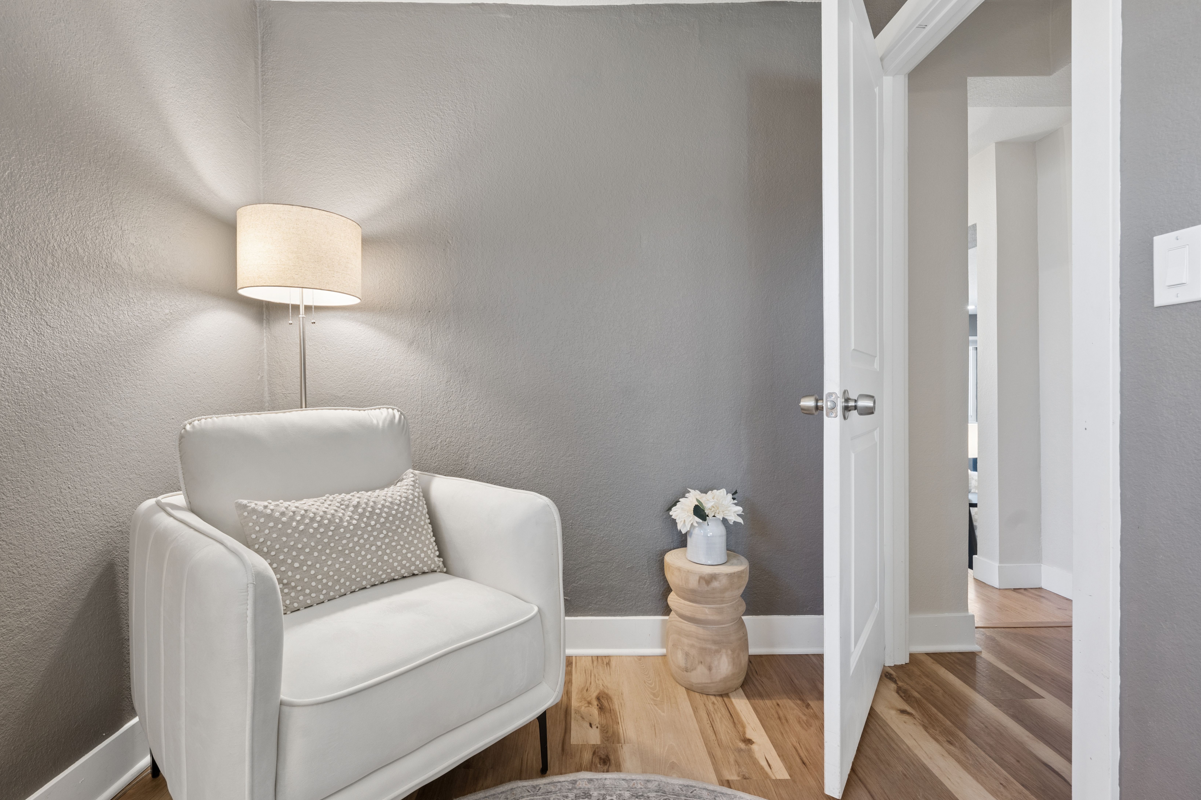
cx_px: 583
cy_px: 400
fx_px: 534
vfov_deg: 73.7
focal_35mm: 16
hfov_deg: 96.7
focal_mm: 15
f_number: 8
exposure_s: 1/15
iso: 800
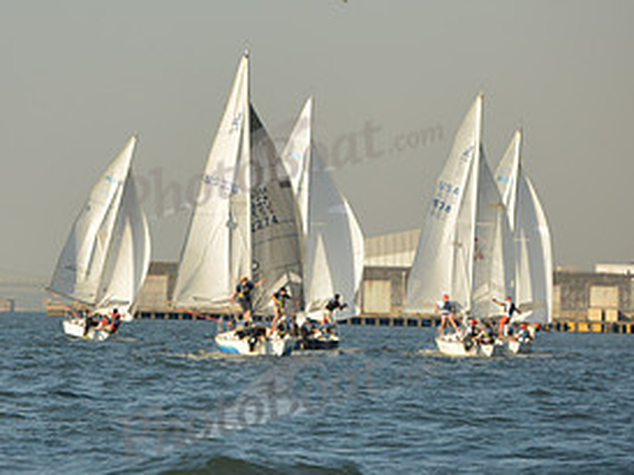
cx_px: 0
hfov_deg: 7.2
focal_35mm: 275
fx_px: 5032
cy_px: 78
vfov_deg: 5.4
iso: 400
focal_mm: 135
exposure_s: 1/1250
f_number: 5.6
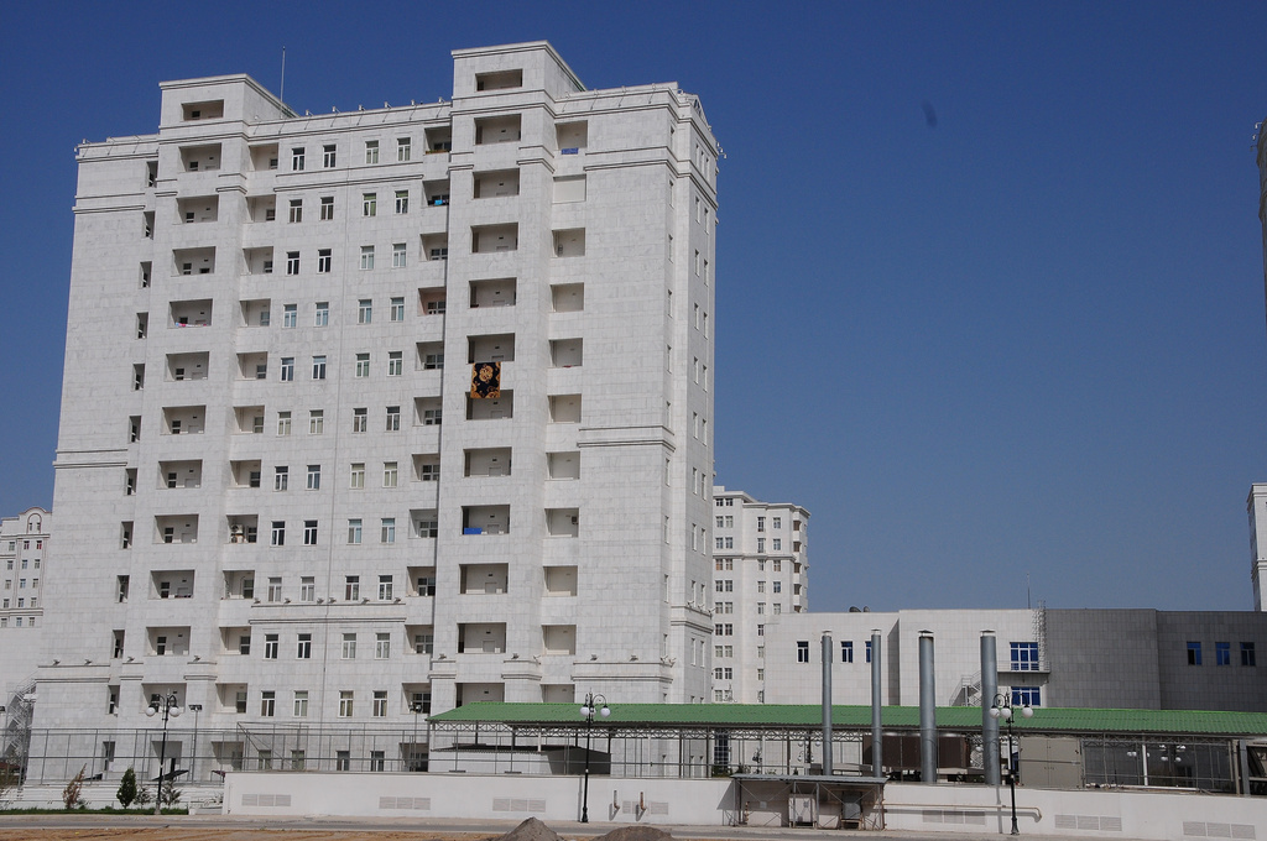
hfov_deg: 41.2
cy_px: 420
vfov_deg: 28.0
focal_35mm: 48
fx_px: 1687
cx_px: 634
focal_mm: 32
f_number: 16
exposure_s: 1/1000
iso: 250
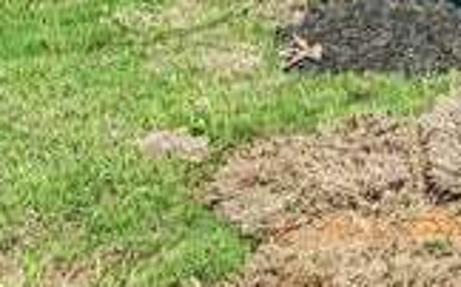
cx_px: 1187
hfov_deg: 12.5
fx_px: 1519
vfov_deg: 9.6
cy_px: -386
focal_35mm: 121
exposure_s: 1/320
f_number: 8
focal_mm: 16
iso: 200
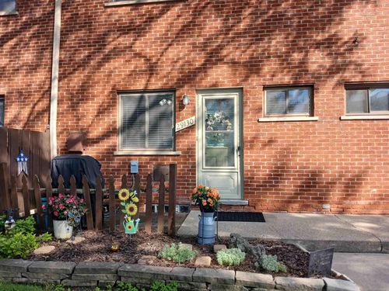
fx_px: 292
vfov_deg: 53.1
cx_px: 194
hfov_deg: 67.3
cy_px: 146
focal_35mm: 26
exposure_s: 1/148
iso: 20
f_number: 1.8
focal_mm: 3.98
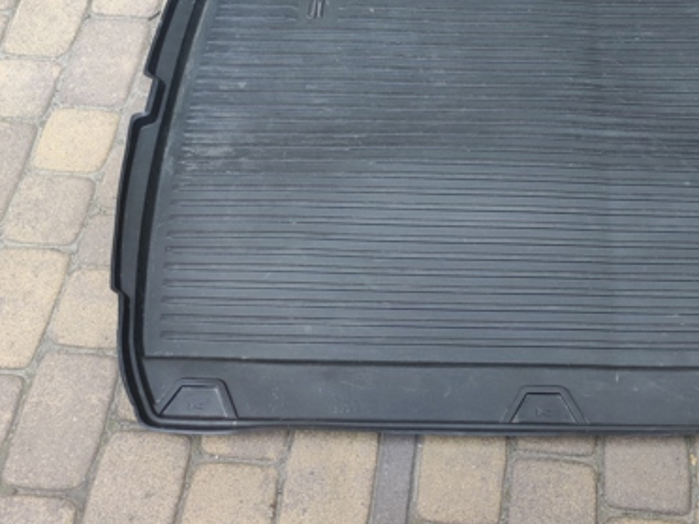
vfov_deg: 32.8
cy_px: 116
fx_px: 868
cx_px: 498
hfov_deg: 42.9
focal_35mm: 43
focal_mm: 5.43
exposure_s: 1/120
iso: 112
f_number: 1.89
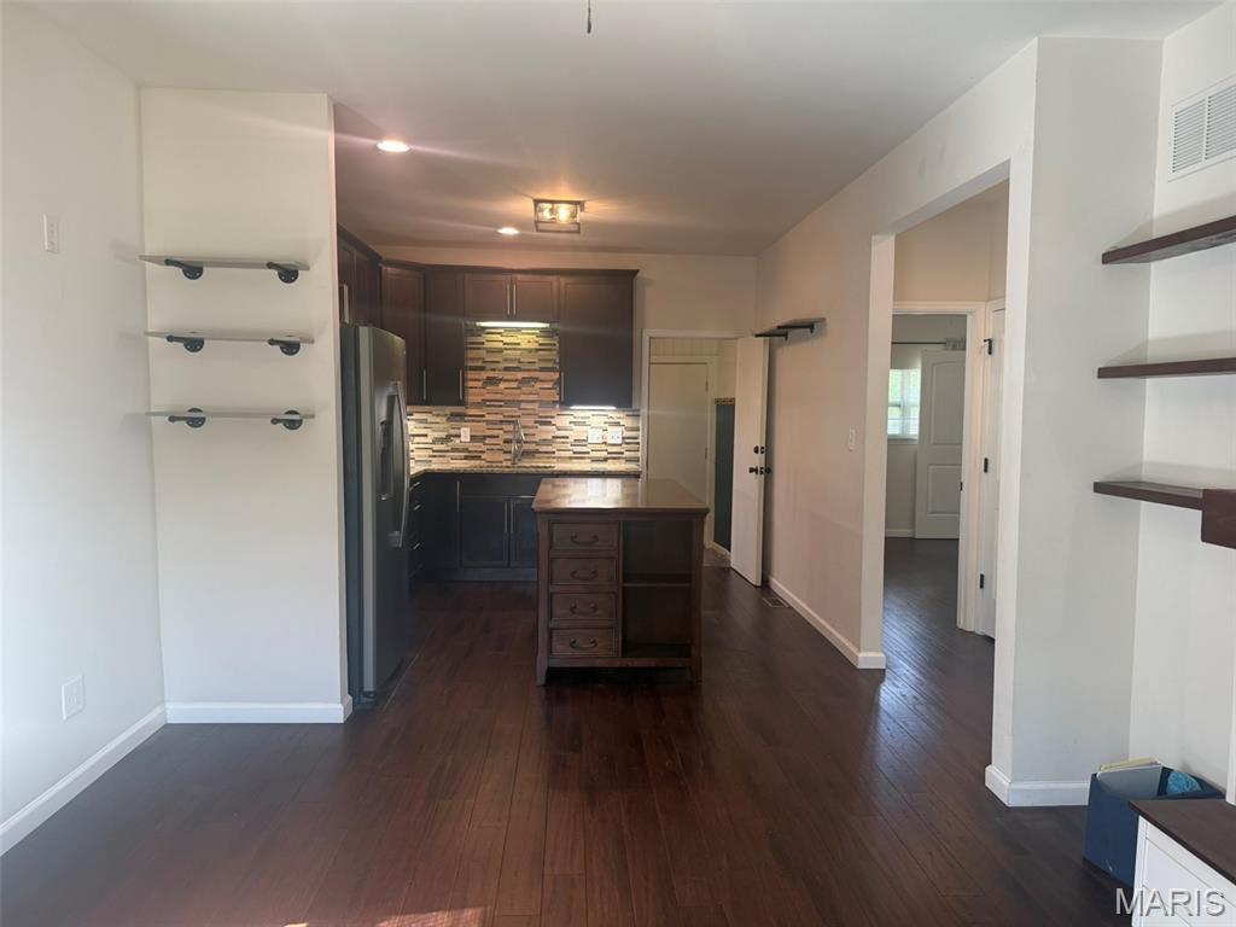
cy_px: 464
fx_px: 857
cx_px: 618
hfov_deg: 71.6
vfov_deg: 56.8
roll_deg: -0.3
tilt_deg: -5.2
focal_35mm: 24
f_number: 1.78
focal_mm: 6.76
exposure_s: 1/120
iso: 200
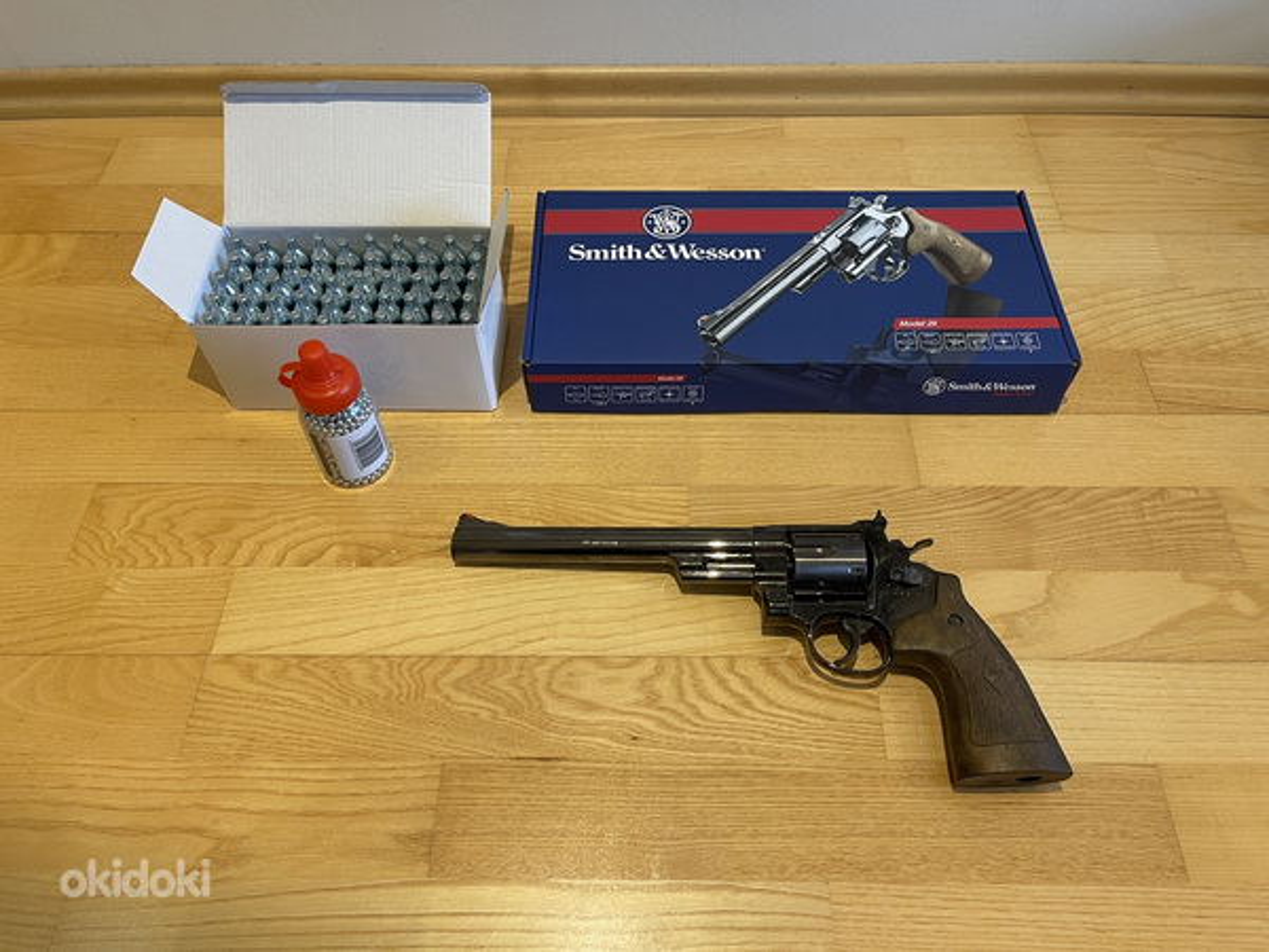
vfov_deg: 54.9
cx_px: 634
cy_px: 476
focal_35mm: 25
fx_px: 916
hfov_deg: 69.4
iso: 100
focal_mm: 5.1
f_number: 1.6
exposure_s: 1/50
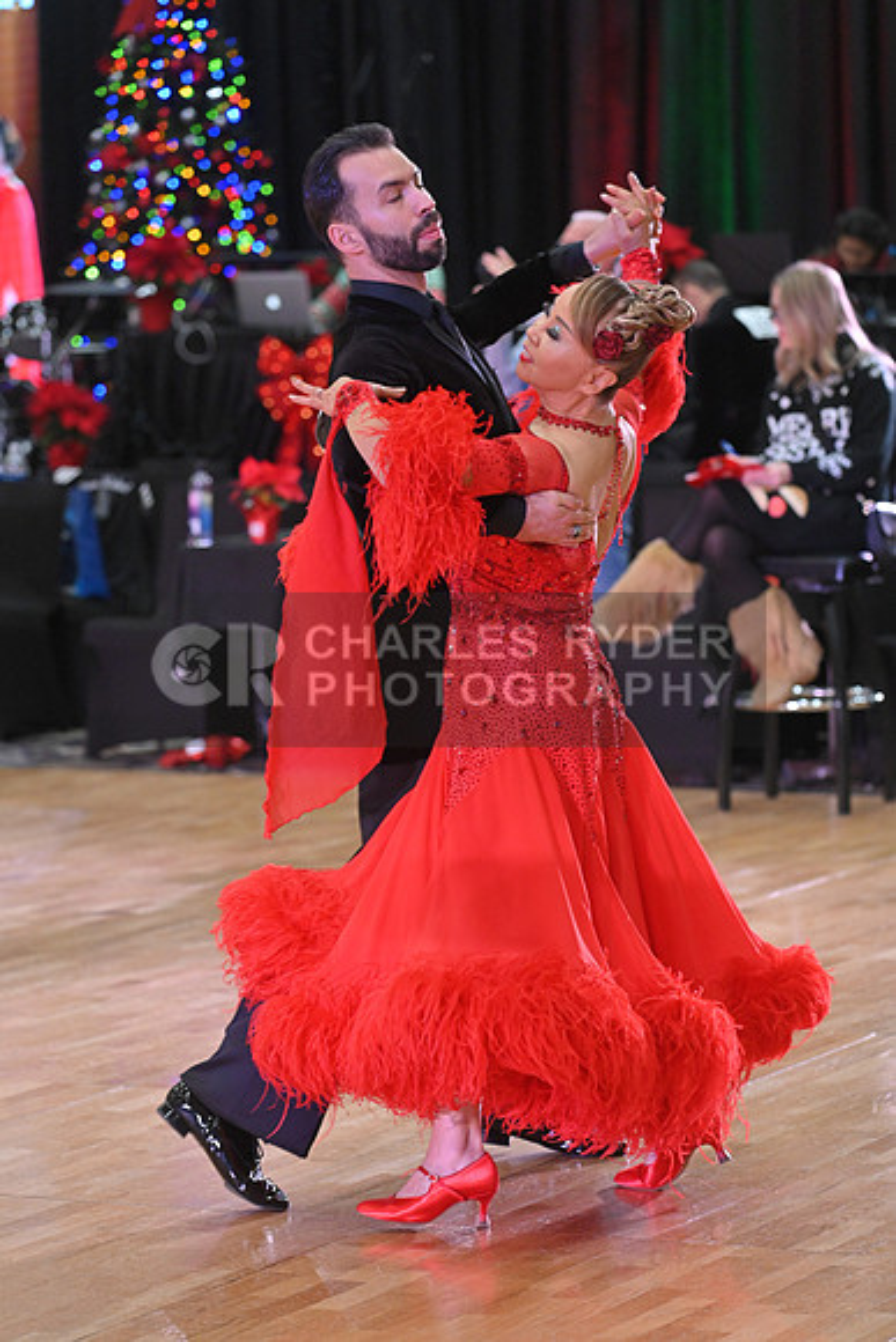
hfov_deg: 10.2
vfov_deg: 15.2
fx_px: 5037
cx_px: 448
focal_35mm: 135
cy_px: 671
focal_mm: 135
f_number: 4.5
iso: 3200
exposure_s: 1/400
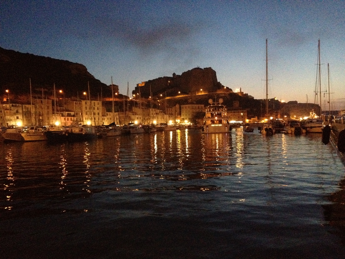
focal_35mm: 35
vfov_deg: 40.7
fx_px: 349
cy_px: 130
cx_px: 172
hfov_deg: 52.6
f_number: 2.4
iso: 800
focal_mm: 4.28
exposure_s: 1/15
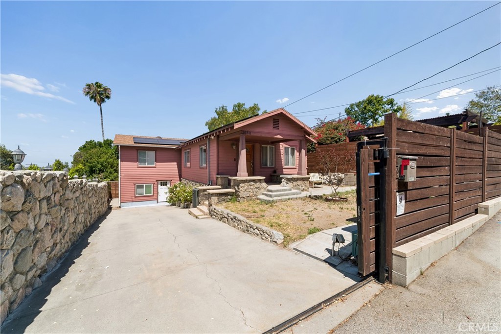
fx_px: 195
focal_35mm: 14
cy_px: 167
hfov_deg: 104.3
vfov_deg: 81.2
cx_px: 250
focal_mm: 14
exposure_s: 1/30
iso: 100
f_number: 22
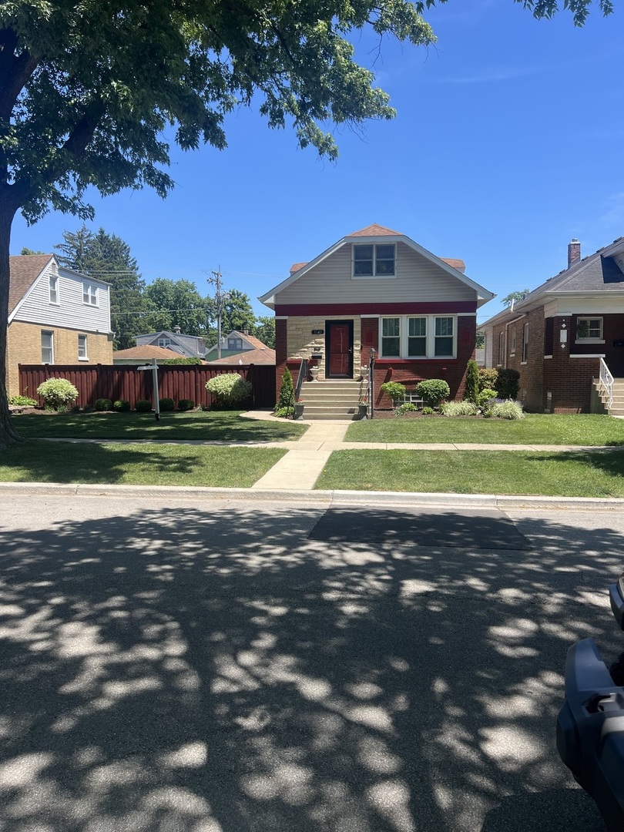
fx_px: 625
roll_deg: +0.8
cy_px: 416
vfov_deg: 67.3
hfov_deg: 53.1
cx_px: 312
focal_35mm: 26
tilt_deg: -1.0
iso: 50
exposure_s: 1/2841
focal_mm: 5.7
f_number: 1.5
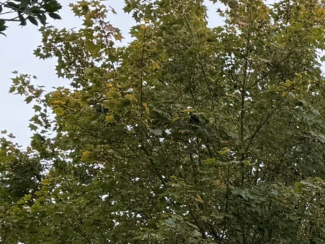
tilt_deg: +24.8
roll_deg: -3.0
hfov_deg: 13.0
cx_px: 658
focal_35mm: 131
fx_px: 1230
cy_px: 339
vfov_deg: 11.0
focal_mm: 6.76
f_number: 1.78
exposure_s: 1/858
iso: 80
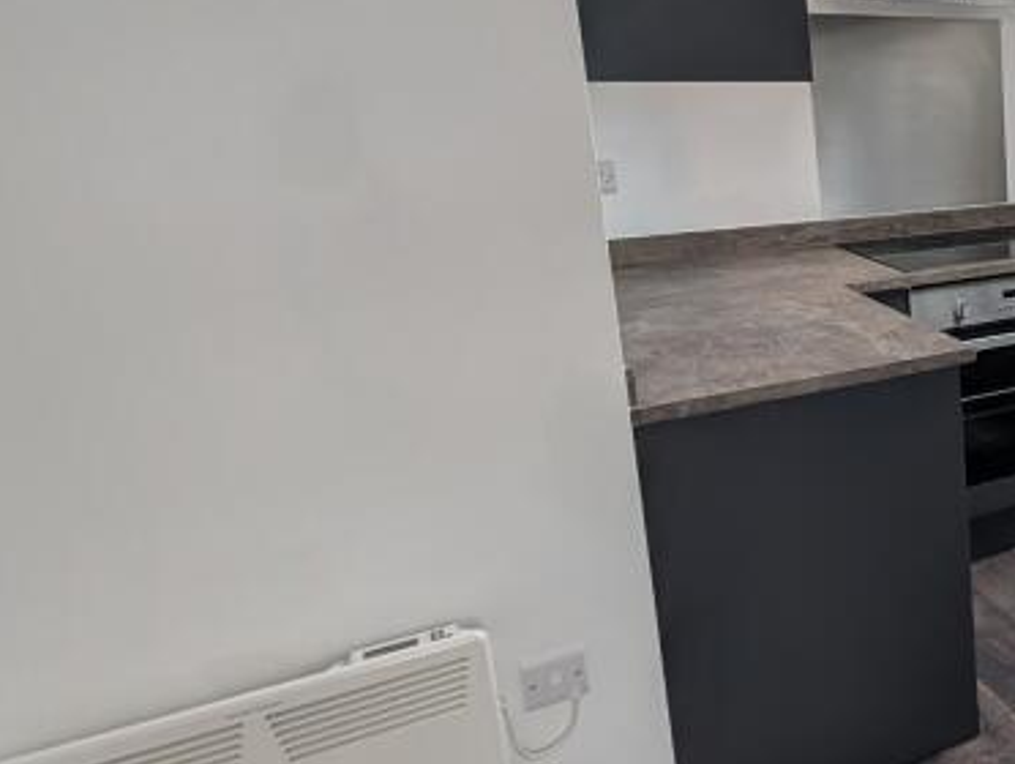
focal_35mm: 33
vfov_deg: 42.8
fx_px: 969
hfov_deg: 36.0
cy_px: 293
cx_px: 1326
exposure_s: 1/316
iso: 52
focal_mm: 2.02
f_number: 1.7
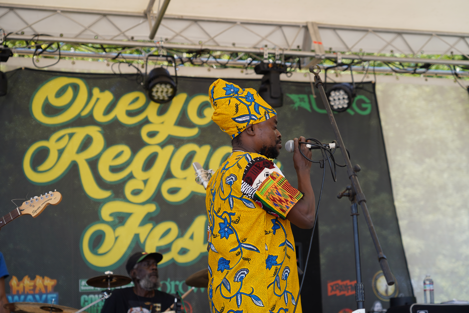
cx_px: 234
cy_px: 156
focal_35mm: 76
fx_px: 990
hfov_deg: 26.7
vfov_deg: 17.9
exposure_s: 1/200
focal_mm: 76
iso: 100
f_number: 4.5
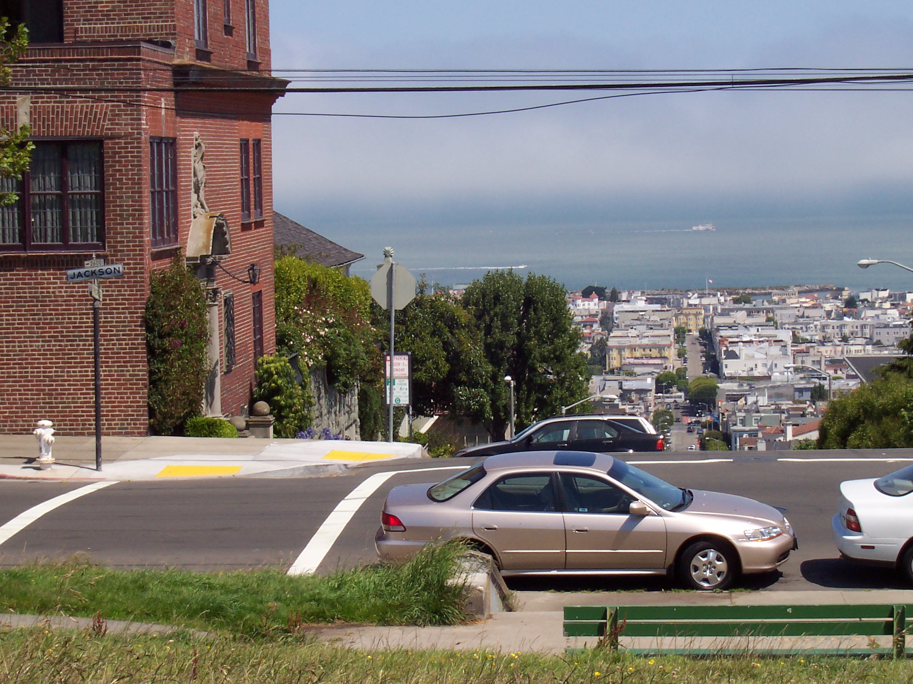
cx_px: 456
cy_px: 342
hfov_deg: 17.7
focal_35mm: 111
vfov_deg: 13.3
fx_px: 2928
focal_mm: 16.8
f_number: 9.5
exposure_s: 1/250
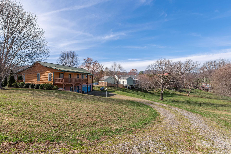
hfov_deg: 100.3
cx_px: 111
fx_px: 96
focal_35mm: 15
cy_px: 81
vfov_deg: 77.3
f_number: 7.1
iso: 320
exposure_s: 1/4000
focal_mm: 14
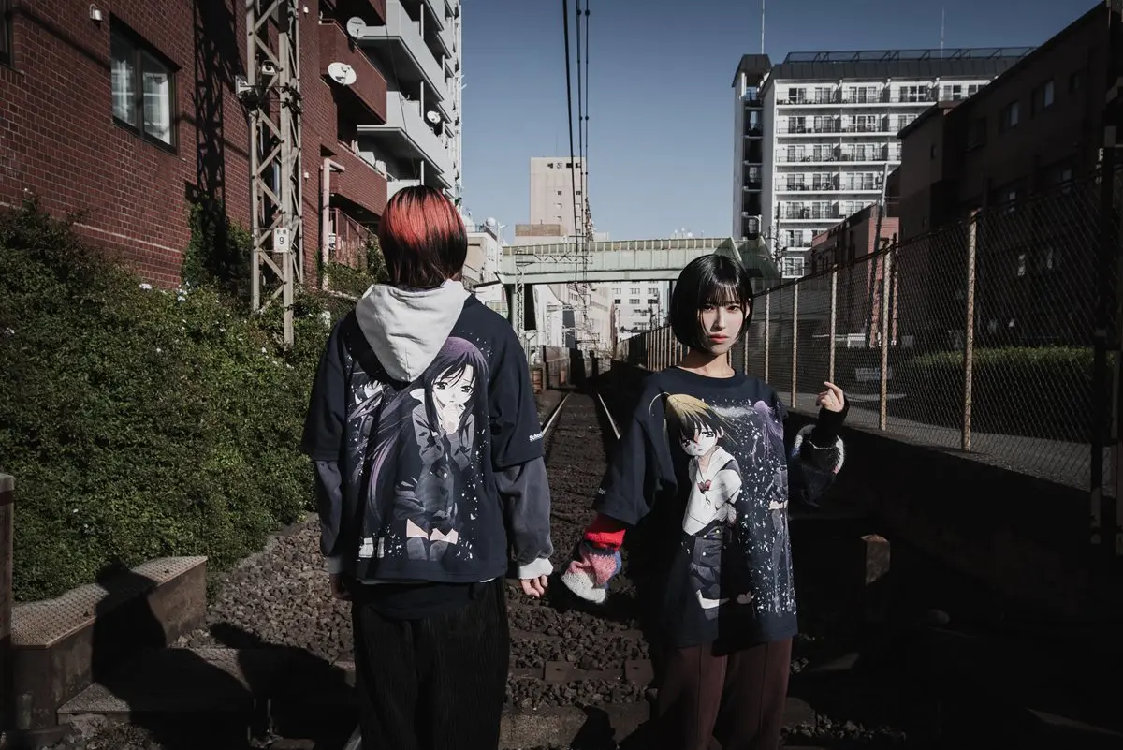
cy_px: 375
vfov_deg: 43.6
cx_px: 562
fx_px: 936
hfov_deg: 61.9
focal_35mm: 30
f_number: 10
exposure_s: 1/200
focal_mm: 30
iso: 100
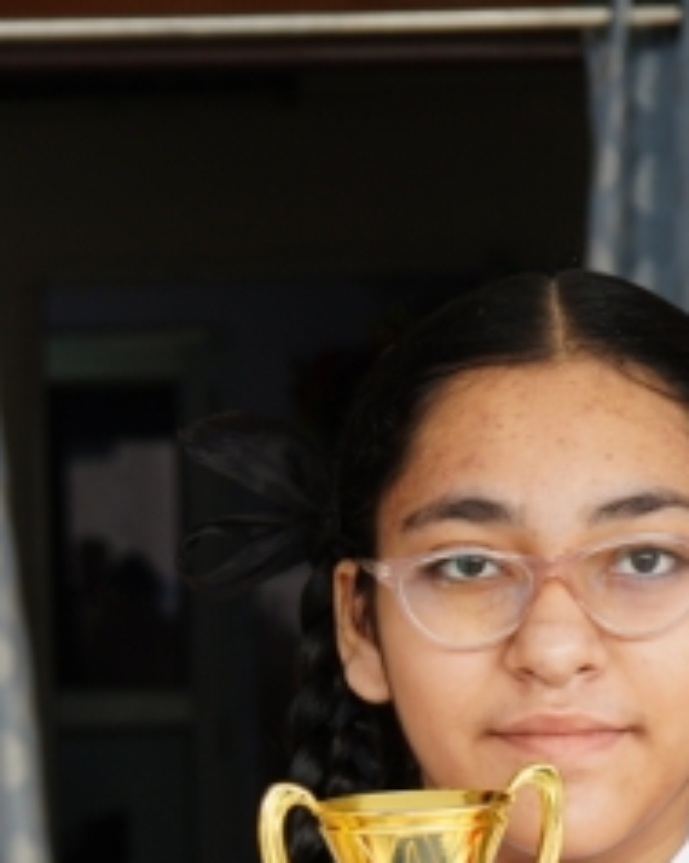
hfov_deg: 7.6
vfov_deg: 9.4
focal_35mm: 202
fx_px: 5156
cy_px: 1053
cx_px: 91
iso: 100
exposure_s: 1/80
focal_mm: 50
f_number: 5.6
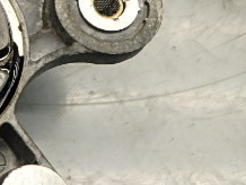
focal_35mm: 91
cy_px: 5
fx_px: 647
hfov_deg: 19.2
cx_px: -107
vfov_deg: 16.0
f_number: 4.7
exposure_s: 1/40
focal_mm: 5.6
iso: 200
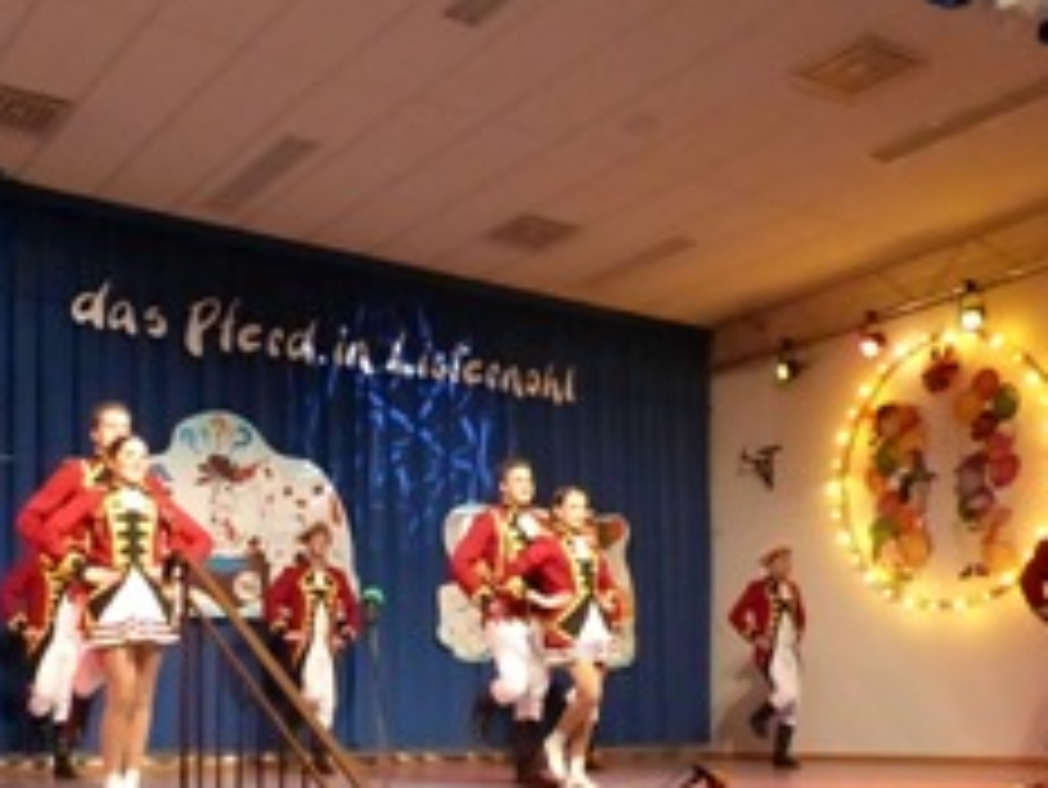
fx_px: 1272
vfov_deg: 33.4
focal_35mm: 42
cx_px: 355
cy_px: 635
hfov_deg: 44.2
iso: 1600
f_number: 2.8
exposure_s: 1/100
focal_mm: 4.5
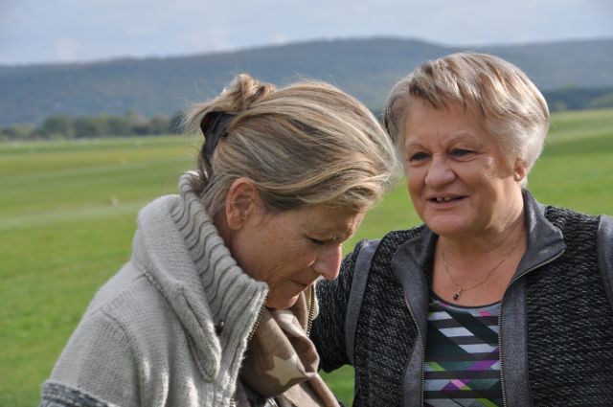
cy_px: 204
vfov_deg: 10.1
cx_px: 306
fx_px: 2296
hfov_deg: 15.2
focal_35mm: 135
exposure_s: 1/640
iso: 200
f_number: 6.3
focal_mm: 90
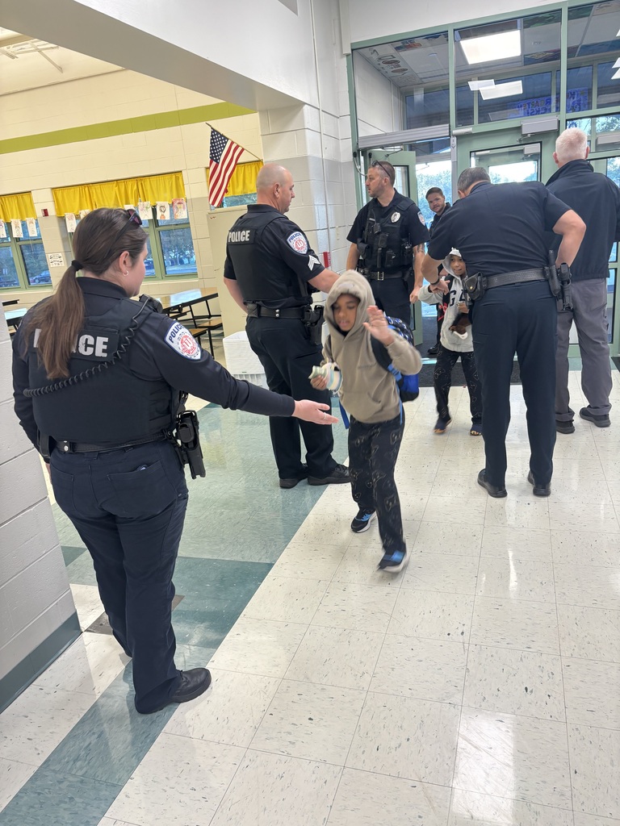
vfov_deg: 67.3
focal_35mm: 26
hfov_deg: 53.1
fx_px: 621
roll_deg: +5.3
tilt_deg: -17.5
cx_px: 310
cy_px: 413
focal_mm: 5.96
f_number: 1.6
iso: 80
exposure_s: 1/60
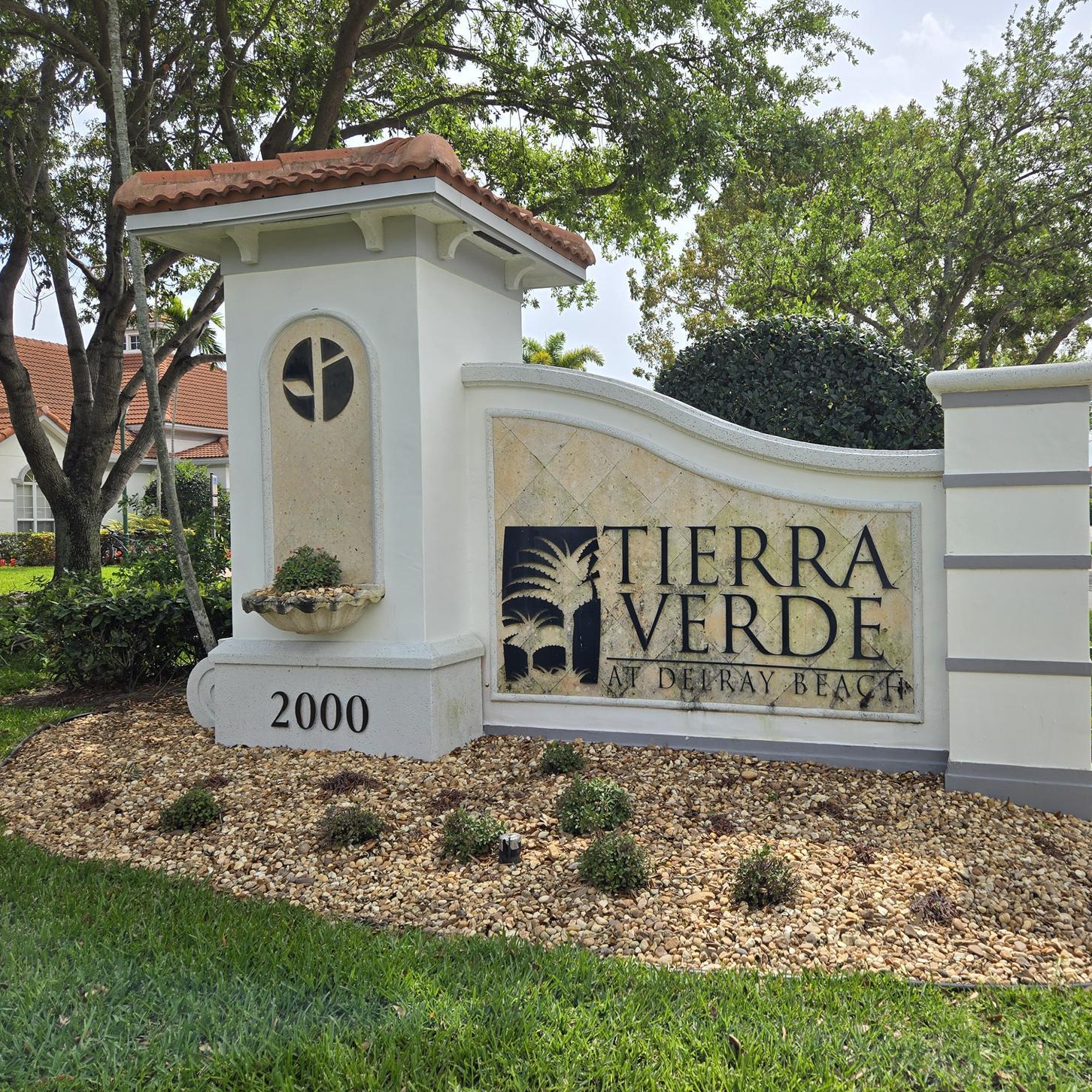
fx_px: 999
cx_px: 673
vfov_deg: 57.3
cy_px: 551
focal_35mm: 28
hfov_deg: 56.7
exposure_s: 1/2071
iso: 25
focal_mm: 5.4
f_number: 1.8
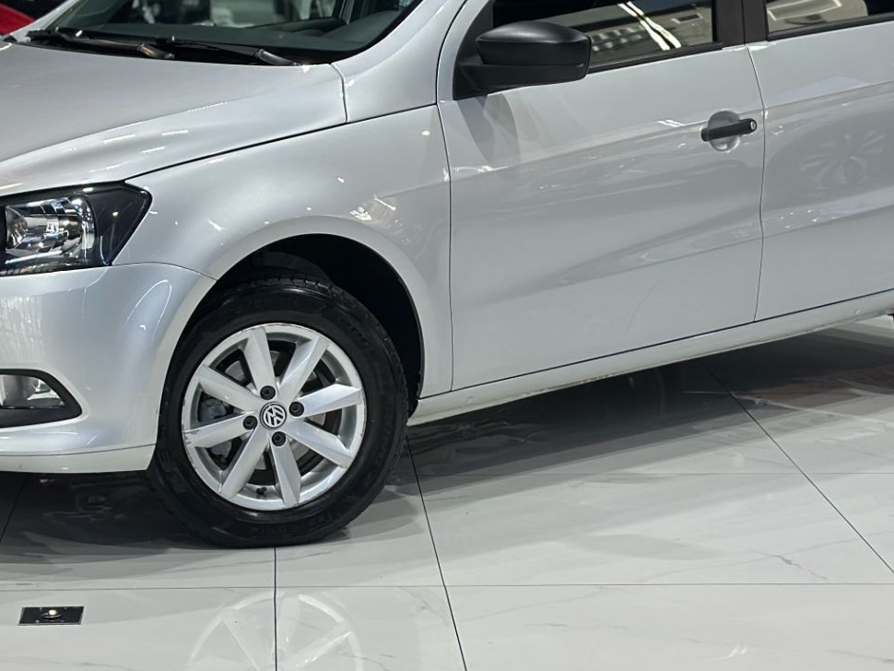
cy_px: 213
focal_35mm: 95
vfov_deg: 15.5
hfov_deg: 20.6
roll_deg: -0.4
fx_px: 2454
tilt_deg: -8.1
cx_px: 364
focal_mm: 6.86
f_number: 1.78
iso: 100
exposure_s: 1/120
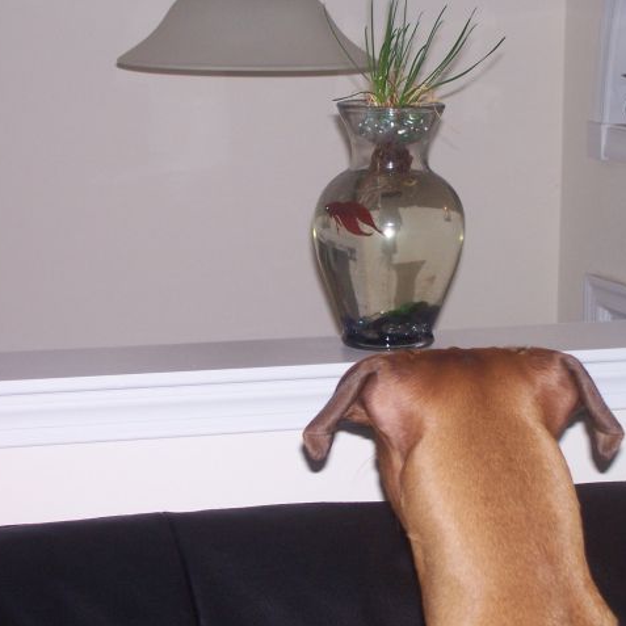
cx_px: 400
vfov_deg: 14.4
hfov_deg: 14.4
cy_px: 312
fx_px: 2476
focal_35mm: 121
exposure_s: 1/125
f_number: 4
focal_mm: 17.5
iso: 140
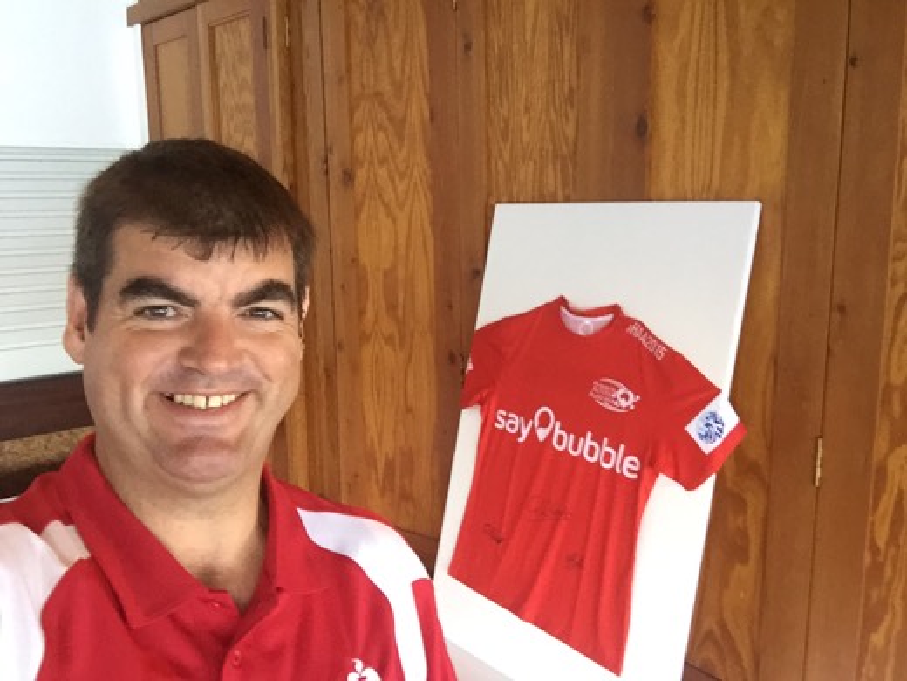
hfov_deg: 58.4
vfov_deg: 45.4
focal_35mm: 31
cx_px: 454
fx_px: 812
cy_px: 340
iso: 200
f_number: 2.2
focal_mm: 2.65
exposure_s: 1/33
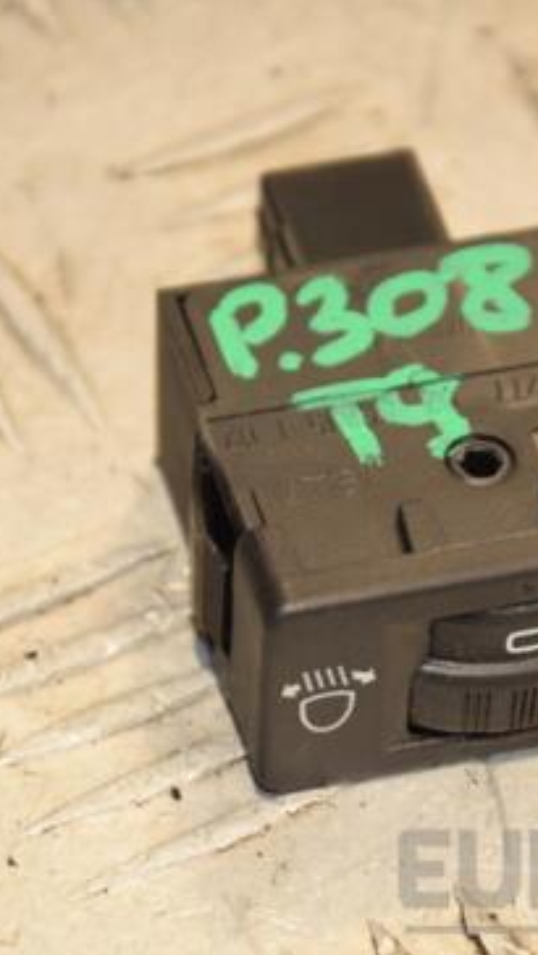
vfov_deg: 7.9
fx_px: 6888
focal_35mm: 272
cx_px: 349
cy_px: 519
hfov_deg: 4.5
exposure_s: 1/200
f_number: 7.1
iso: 800
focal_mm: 105
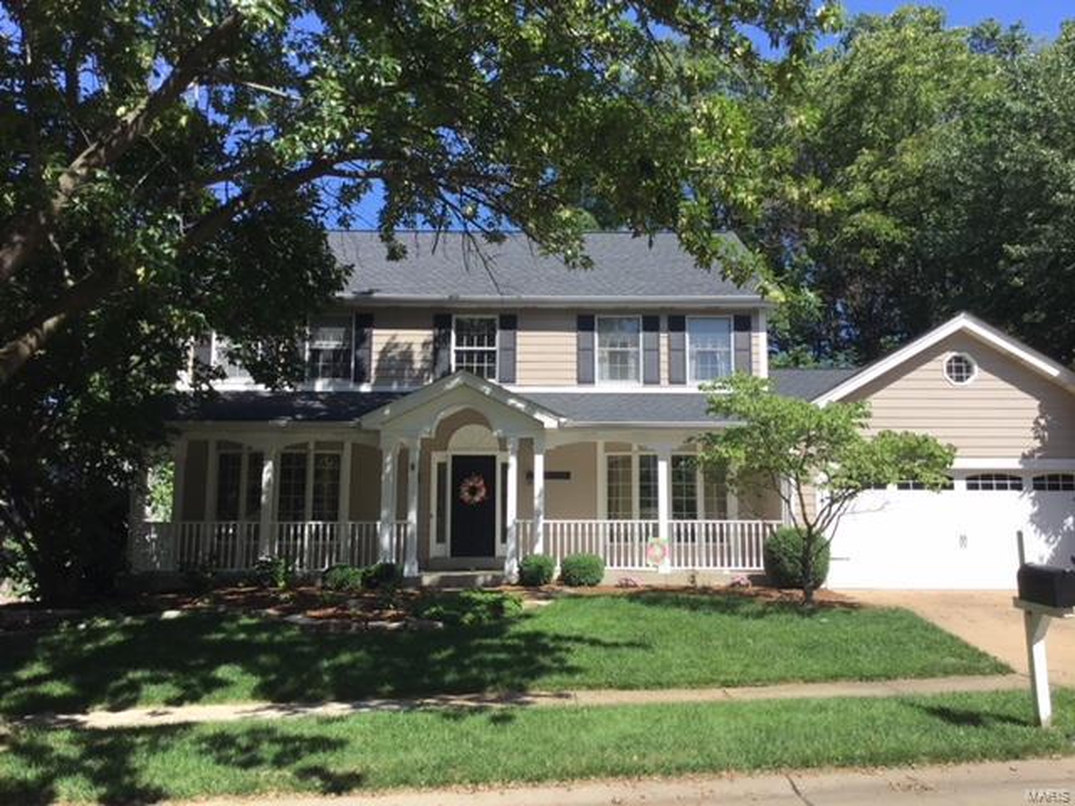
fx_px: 963
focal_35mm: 31
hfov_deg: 58.4
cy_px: 403
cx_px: 538
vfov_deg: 45.4
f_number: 2.4
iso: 25
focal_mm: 3.3
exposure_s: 1/970
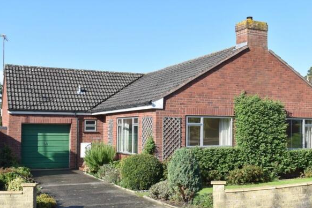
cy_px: 116
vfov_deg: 29.5
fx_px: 395
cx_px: 173
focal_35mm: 46
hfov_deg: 43.1
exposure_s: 1/250
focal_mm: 27
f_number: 8
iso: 125
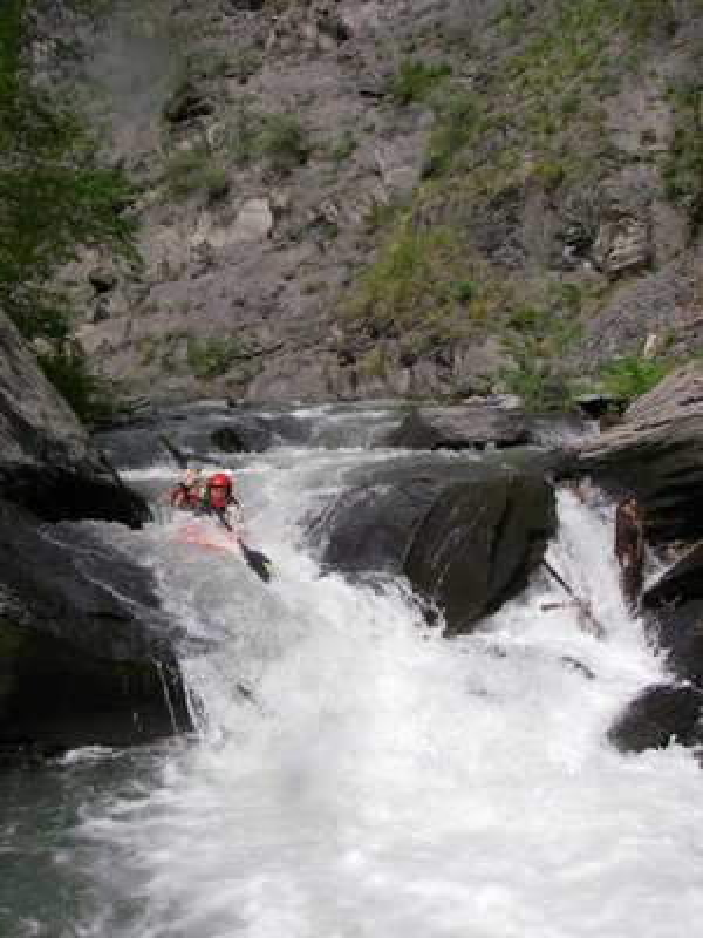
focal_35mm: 38
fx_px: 1029
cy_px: 469
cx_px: 352
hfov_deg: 37.7
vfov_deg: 49.0
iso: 64
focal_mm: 6.3
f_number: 6.6
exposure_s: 1/200
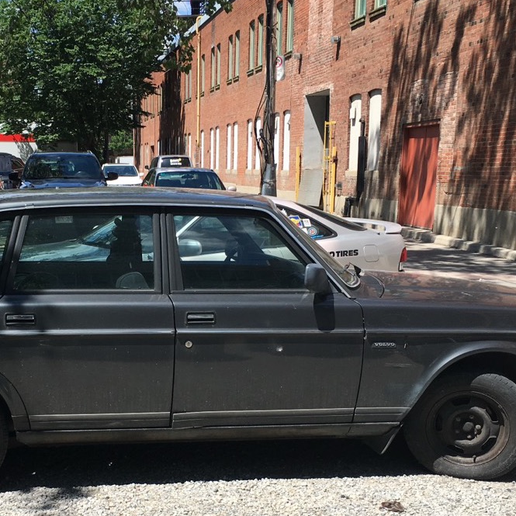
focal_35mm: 54
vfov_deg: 31.4
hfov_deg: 31.2
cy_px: 343
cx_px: 146
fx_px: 911
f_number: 2.2
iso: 25
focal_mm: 4.15
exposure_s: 1/1099
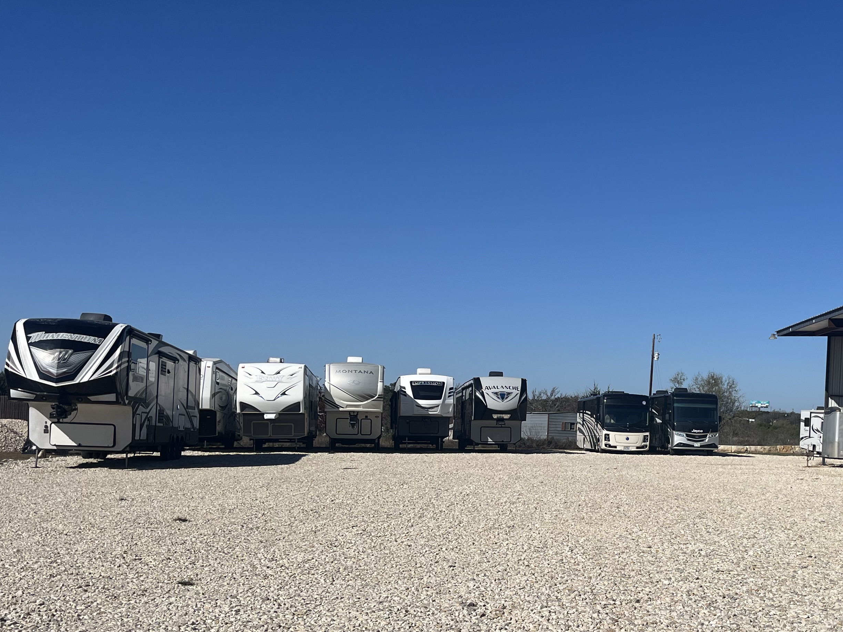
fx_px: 1047
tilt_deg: +2.8
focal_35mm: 43
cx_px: 602
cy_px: 411
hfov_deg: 42.9
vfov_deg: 33.4
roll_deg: -2.5
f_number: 1.6
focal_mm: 5.1
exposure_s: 1/9091
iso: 50
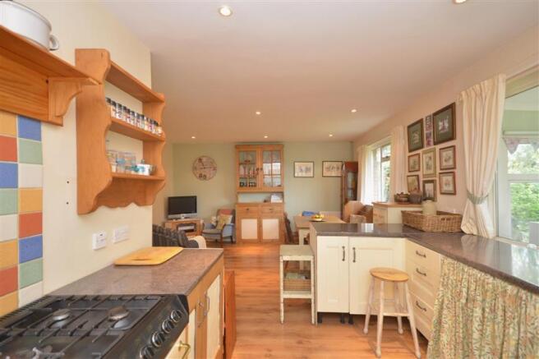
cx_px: 270
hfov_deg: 92.5
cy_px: 180
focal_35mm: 17
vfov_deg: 69.6
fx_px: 258
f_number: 6.3
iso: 500
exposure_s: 1/15
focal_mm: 11.5
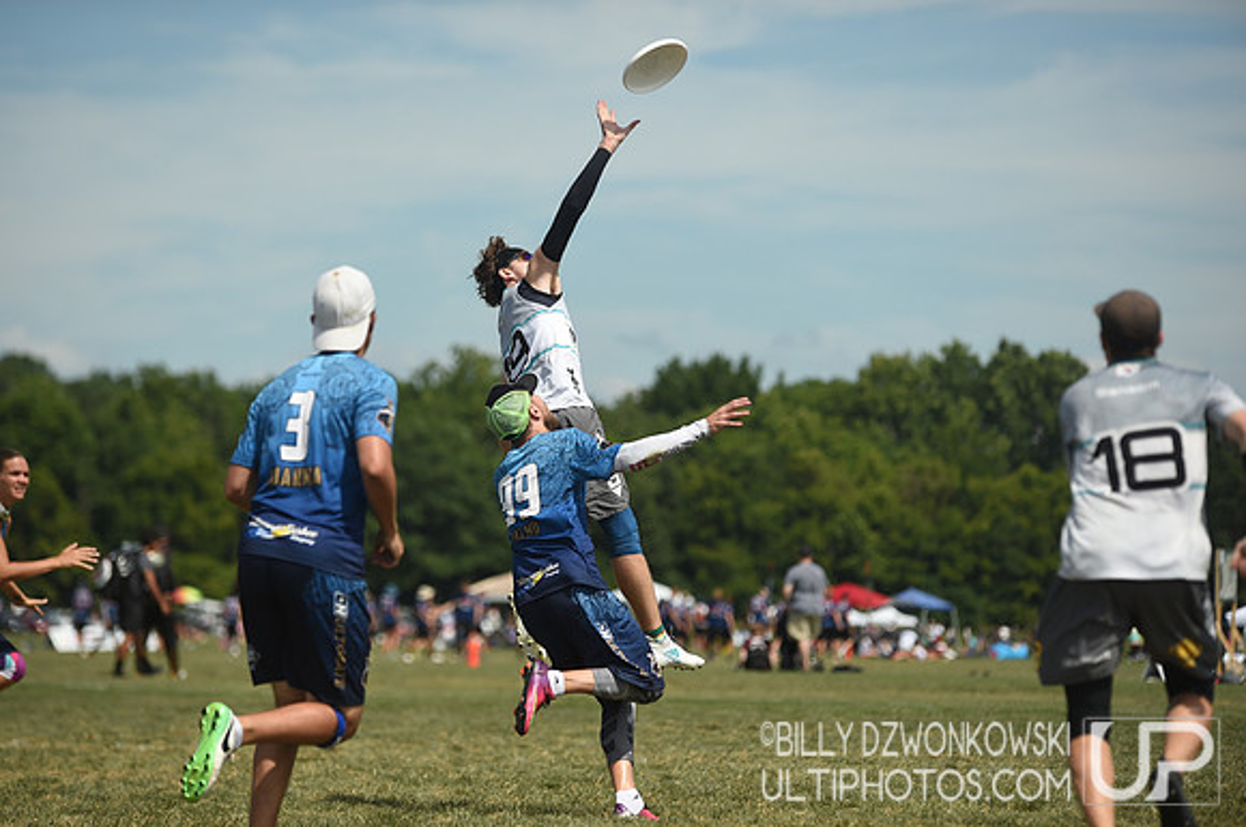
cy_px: 414
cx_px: 623
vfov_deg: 8.6
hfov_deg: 12.9
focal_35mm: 160
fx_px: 5530
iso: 100
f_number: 3.5
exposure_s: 1/2000
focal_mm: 160
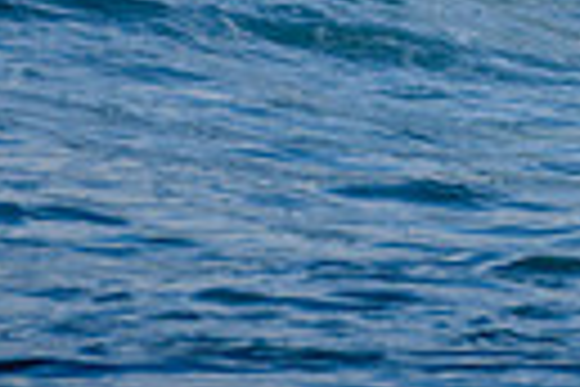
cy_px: -295
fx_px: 44367
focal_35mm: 2754
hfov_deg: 0.7
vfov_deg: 0.5
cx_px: 1066
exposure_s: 1/1250
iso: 280
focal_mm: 500
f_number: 5.6
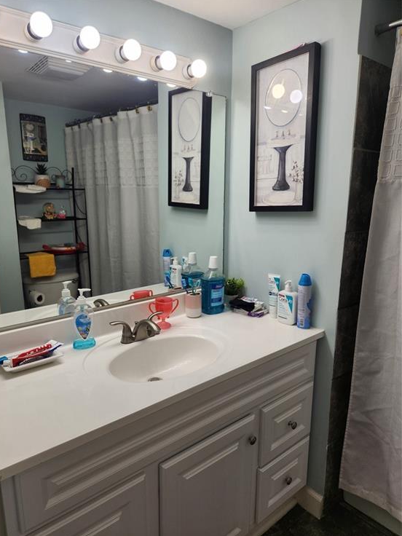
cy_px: 277
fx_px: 372
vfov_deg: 71.6
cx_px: 193
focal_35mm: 24
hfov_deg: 56.8
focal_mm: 5.4
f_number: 1.8
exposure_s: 1/180
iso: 32
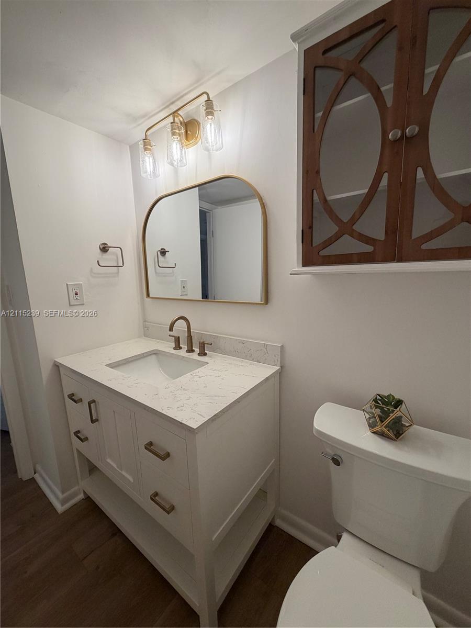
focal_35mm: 14
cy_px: 314
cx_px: 236
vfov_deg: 102.1
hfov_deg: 85.7
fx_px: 254
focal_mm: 2.22
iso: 160
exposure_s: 1/120
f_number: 2.2
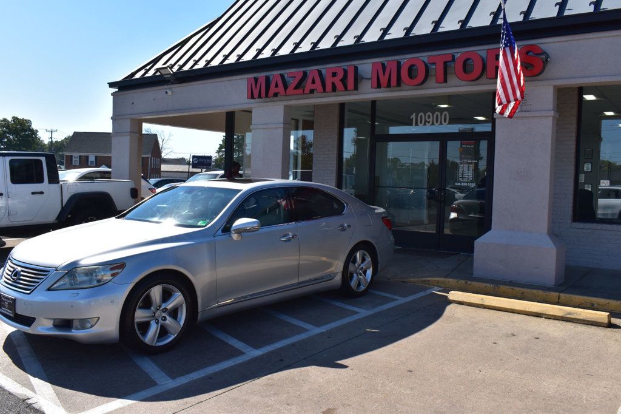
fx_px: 543
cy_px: 207
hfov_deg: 59.5
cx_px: 310
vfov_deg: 41.7
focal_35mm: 32
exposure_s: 1/500
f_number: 11
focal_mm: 21
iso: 280
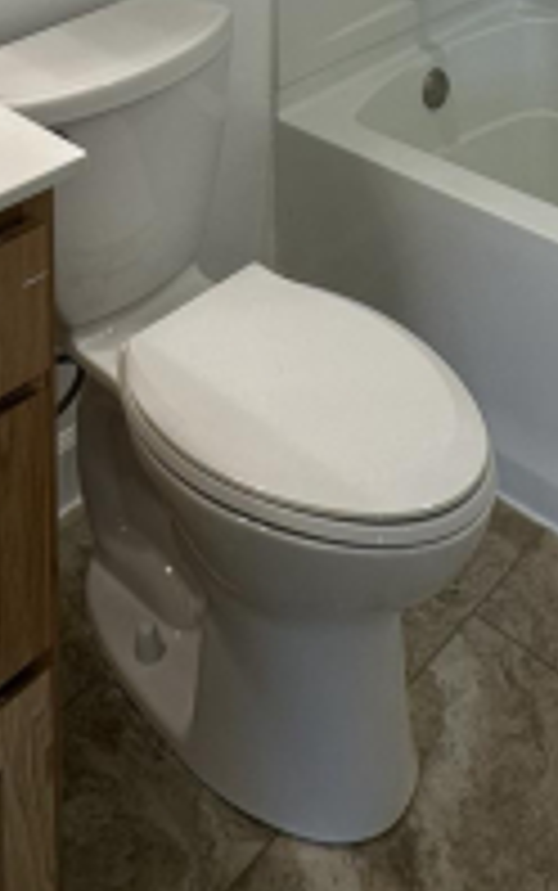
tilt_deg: -1.6
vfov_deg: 28.8
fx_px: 1215
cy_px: -385
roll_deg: -0.3
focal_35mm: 50
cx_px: 279
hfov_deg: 25.9
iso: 64
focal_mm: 2.22
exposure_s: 1/120
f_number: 2.2
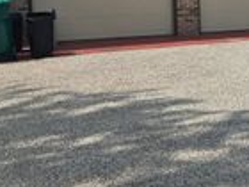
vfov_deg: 17.7
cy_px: 13
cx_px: 377
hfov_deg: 20.3
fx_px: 590
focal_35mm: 82
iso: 25
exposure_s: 1/2077
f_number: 1.8
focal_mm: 5.4
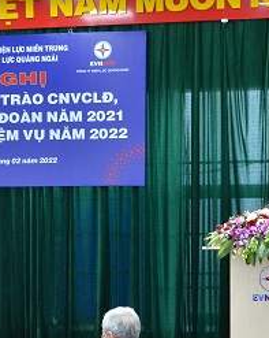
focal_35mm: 148
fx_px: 1476
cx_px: -15
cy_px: 250
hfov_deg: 10.3
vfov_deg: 13.0
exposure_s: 1/80
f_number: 4.5
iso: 1000
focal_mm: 40
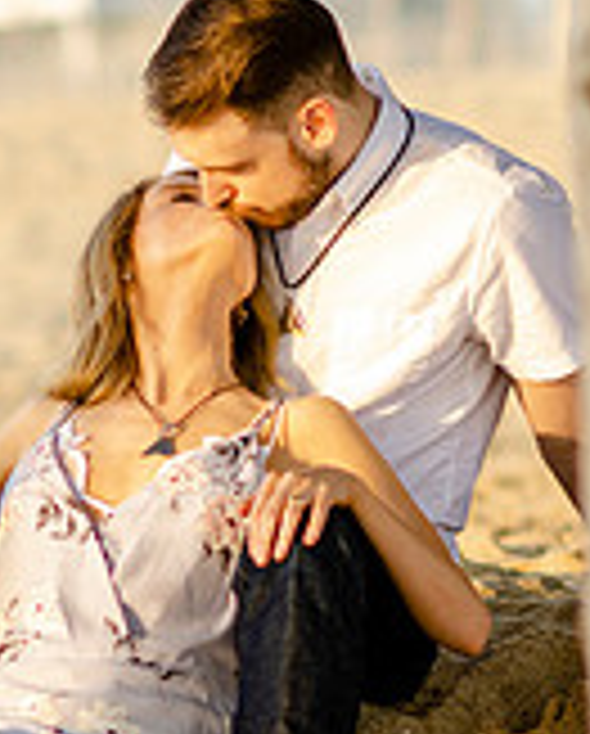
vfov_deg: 5.9
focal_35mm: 330
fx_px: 7183
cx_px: 131
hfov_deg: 4.7
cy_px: 284
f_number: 1.8
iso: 125
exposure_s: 1/500
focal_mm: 85
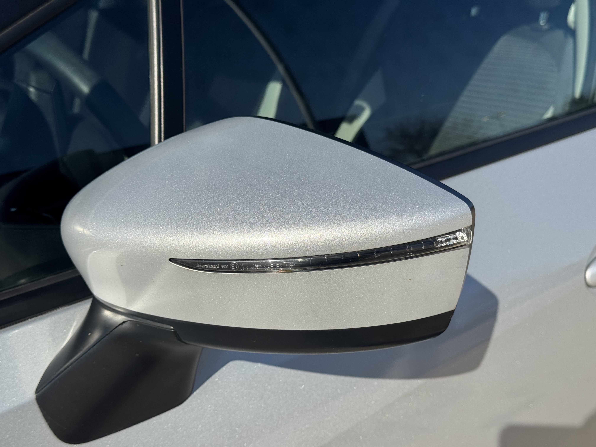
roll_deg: -0.8
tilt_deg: -19.9
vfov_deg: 30.3
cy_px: 224
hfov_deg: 39.7
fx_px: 826
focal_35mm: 48
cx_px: 298
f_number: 1.78
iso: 64
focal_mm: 6.76
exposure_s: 1/7092
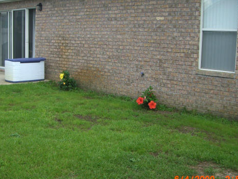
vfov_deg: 28.0
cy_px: 82
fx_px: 358
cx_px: 102
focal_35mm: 52
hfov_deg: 36.8
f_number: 2.7
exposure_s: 1/500
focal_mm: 6.2
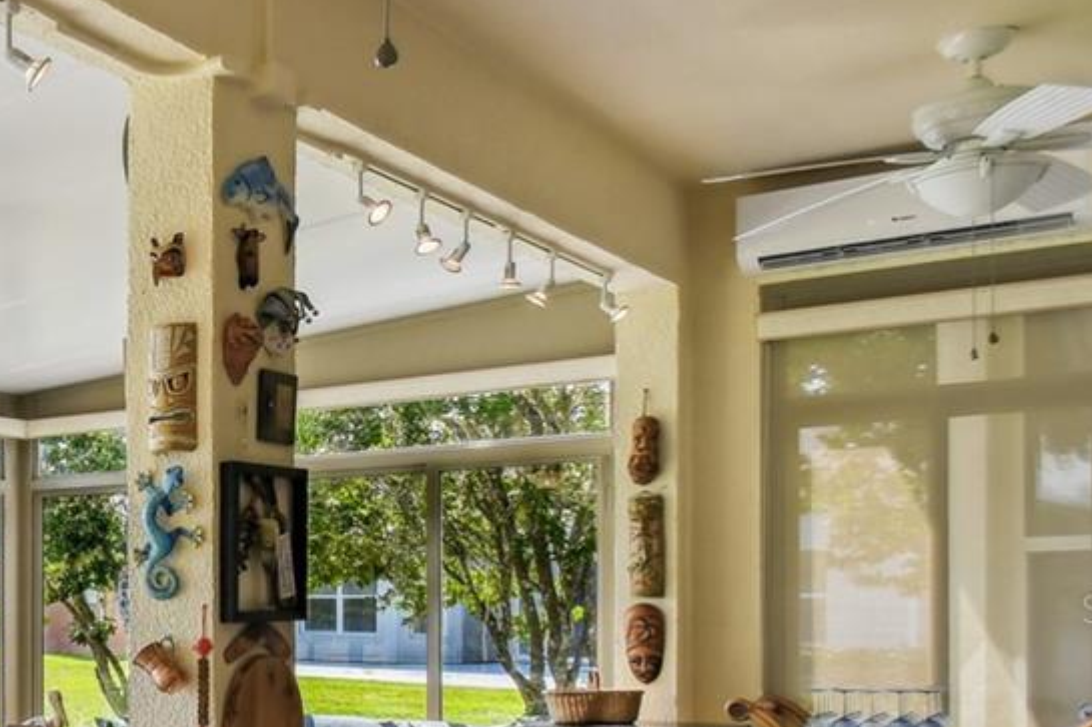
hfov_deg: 32.7
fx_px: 1334
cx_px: -343
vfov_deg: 29.6
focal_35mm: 44
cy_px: 609
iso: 100
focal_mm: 10
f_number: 7.1
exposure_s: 1/160
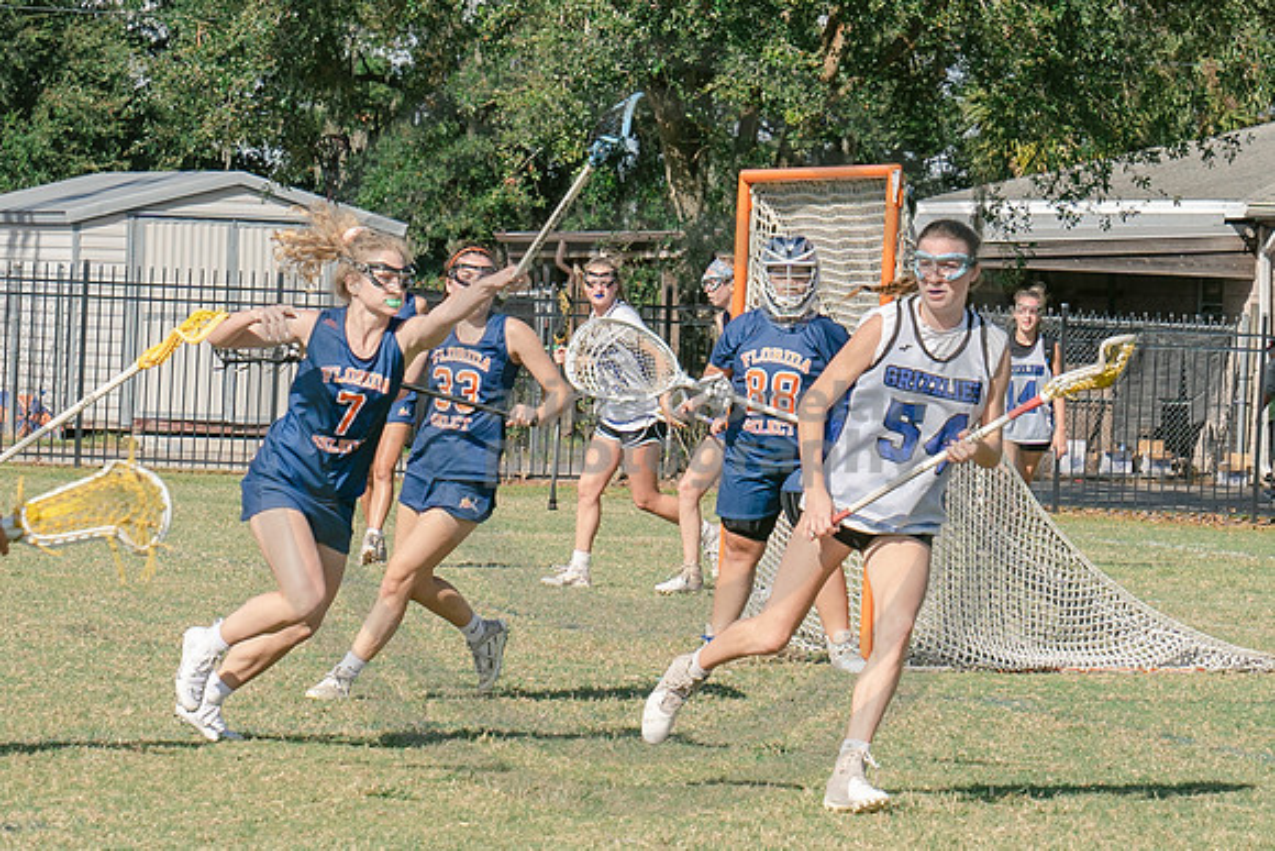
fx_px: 7862
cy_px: 436
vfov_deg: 6.2
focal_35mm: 222
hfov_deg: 9.3
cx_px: 709
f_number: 5.6
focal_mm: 70
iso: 250
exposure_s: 1/1250
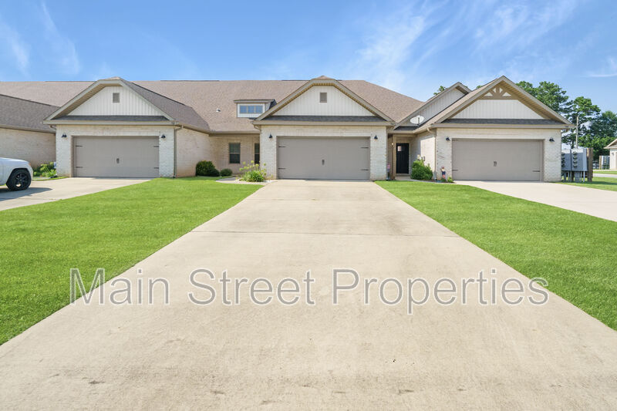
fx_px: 274
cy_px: 206
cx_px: 308
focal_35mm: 16
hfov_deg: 96.7
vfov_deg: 73.7
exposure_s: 1/4000
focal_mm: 16
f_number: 10
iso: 3200
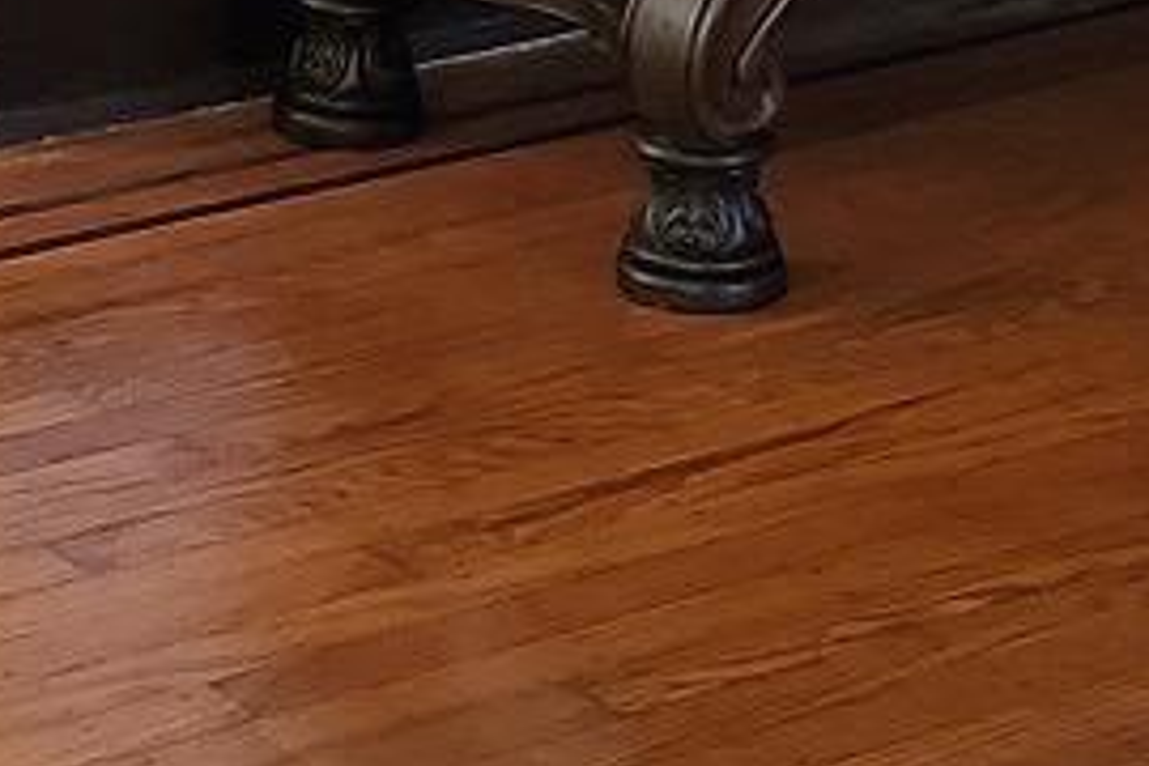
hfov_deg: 12.6
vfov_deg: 8.1
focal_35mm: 160
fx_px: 5106
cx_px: -166
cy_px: -851
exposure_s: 1/40
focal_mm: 4.25
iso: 400
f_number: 1.8
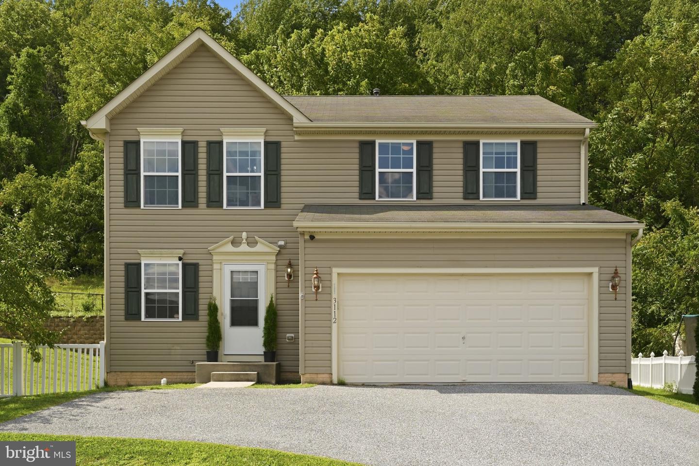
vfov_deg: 38.4
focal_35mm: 34
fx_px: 670
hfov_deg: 55.1
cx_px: 350
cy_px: 233
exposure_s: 1/400
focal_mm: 34.5
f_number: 8
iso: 200
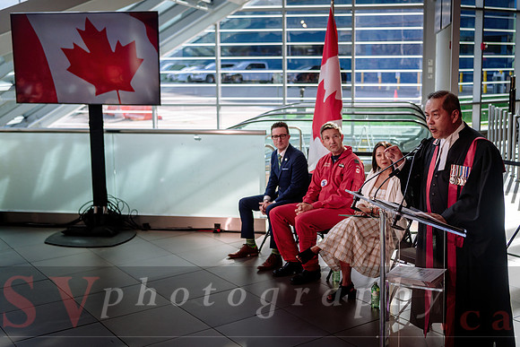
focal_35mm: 46
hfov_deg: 42.6
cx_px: 297
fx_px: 664
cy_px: 150
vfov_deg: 29.2
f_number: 2.8
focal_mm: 40
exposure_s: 1/320
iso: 250
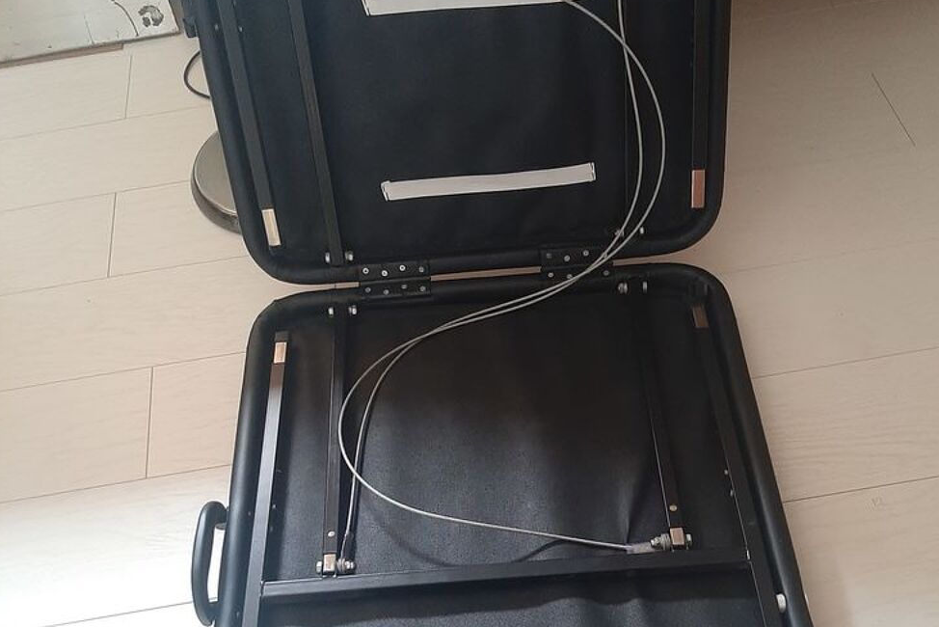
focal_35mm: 37
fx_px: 965
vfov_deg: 35.6
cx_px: 473
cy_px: 413
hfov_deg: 51.9
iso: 250
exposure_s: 1/25
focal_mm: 3.93
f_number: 1.7
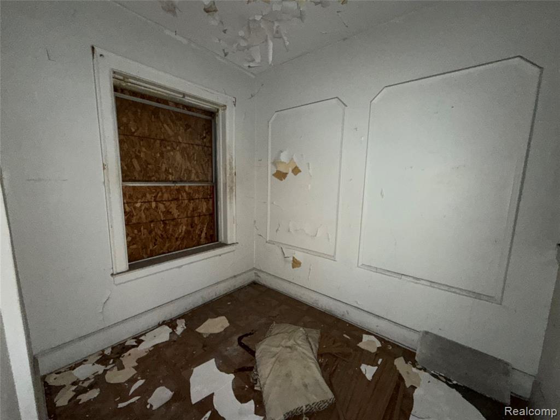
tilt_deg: -7.9
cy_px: 210
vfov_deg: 85.7
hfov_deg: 102.1
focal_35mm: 14
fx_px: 226
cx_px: 280
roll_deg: -1.2
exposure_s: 1/30
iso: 250
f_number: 2.2
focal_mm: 2.22
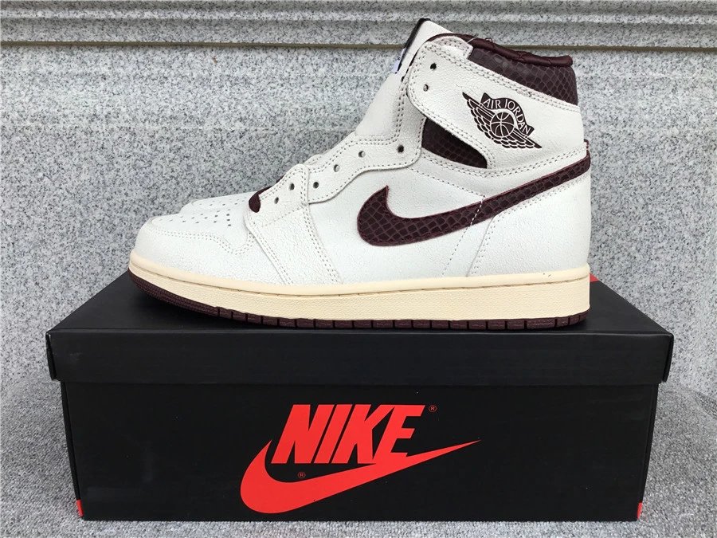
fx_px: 642
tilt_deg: -14.5
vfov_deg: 45.4
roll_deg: +0.2
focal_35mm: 31
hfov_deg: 58.4
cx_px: 358
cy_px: 269
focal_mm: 3.3
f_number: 2.4
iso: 25
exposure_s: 1/547
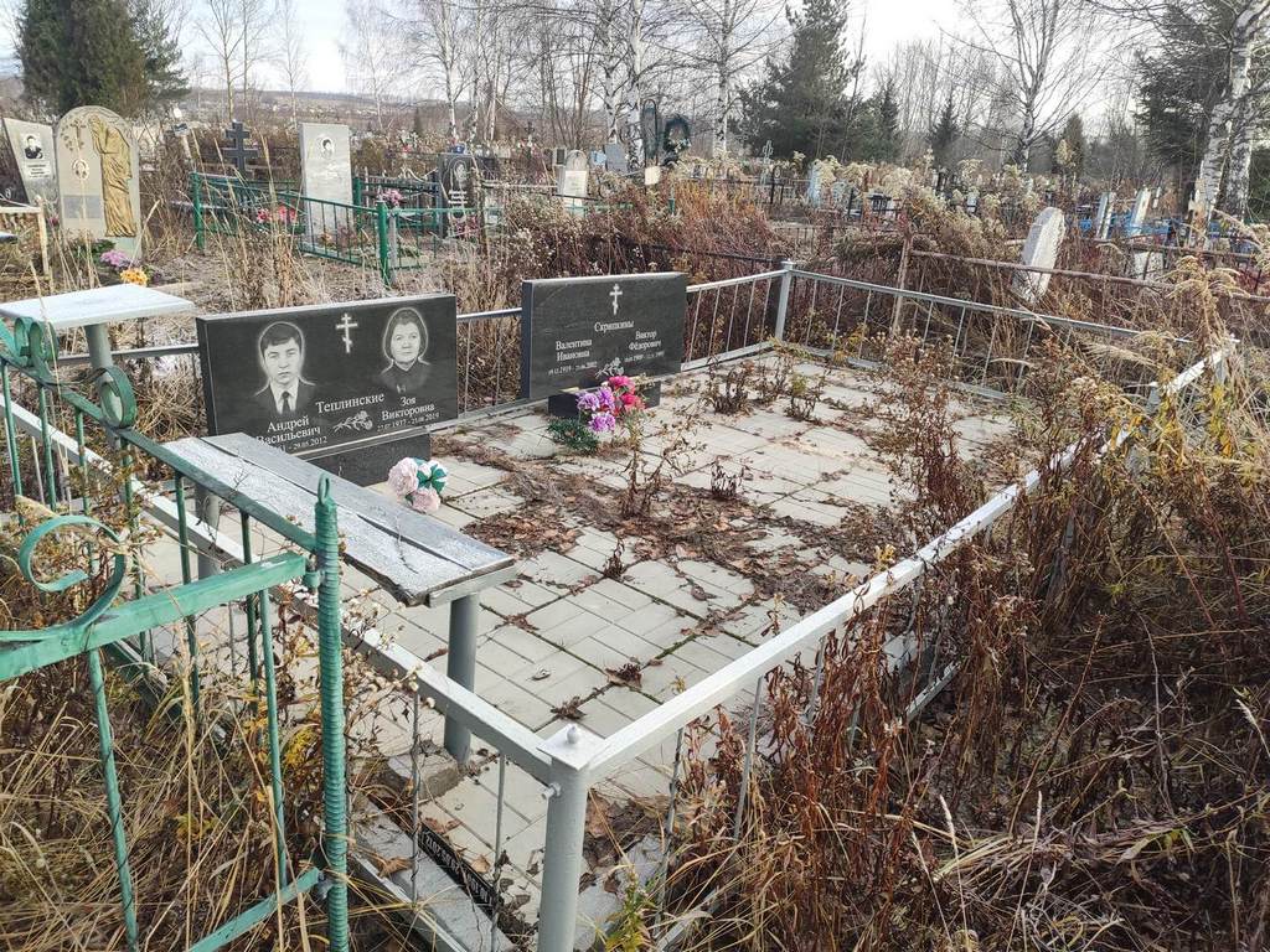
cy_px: 476
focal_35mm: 26
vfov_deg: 53.1
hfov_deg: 67.3
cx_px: 635
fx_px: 954
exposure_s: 1/251
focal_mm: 4.77
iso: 112
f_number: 1.75
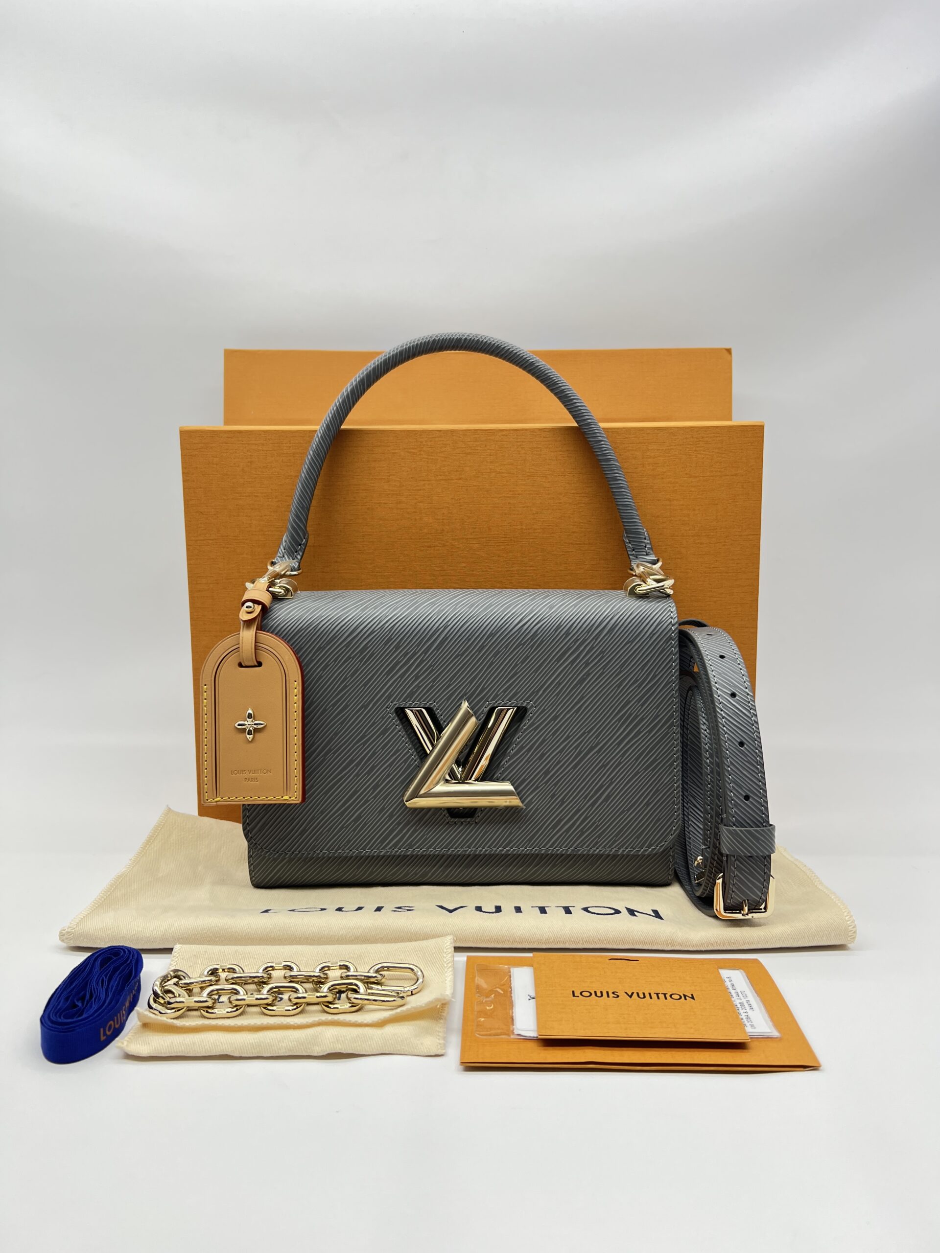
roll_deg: +0.0
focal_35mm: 26
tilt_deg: -6.7
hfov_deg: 53.1
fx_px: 941
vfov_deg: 67.3
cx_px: 470
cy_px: 626
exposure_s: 1/100
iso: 50
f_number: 1.5
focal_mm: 5.7
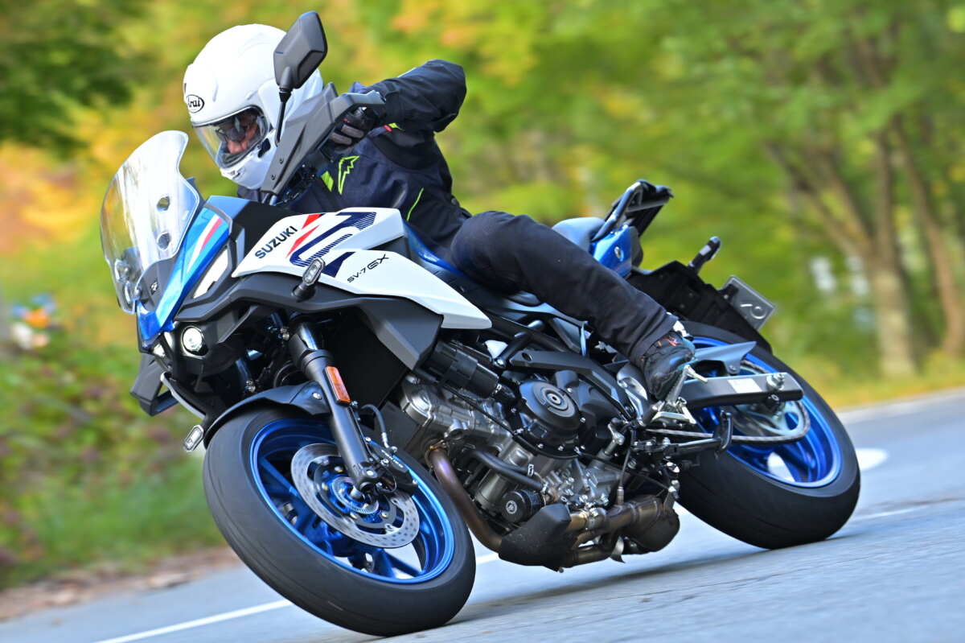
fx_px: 5412
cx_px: 482
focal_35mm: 202
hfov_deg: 10.2
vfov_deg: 6.8
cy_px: 322
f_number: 4
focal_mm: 135
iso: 640
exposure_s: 1/400
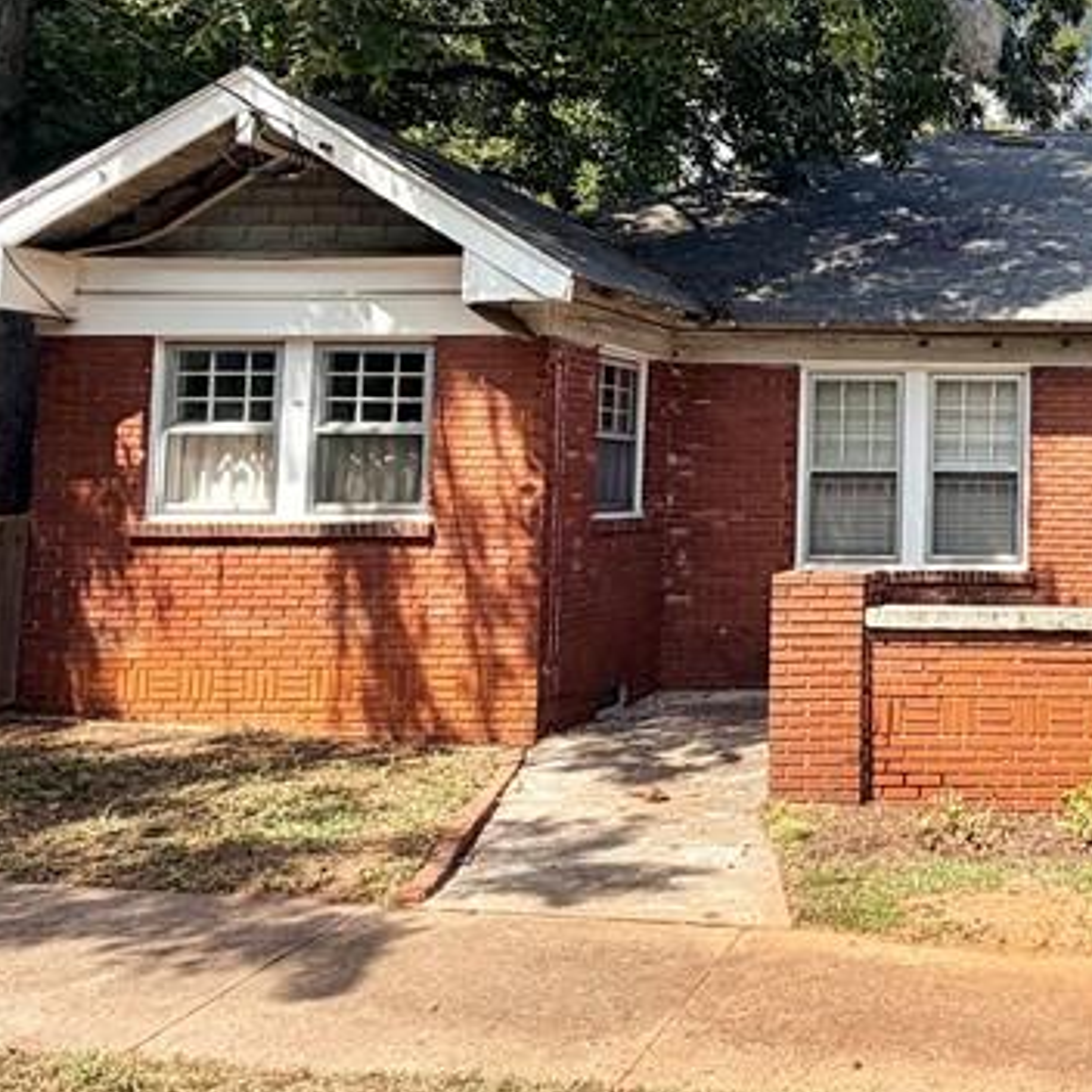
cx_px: 1232
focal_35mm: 36
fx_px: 1285
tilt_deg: +3.5
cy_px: 422
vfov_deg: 45.7
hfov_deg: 37.6
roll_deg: +0.0
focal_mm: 2.22
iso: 25
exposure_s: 1/770
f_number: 2.2
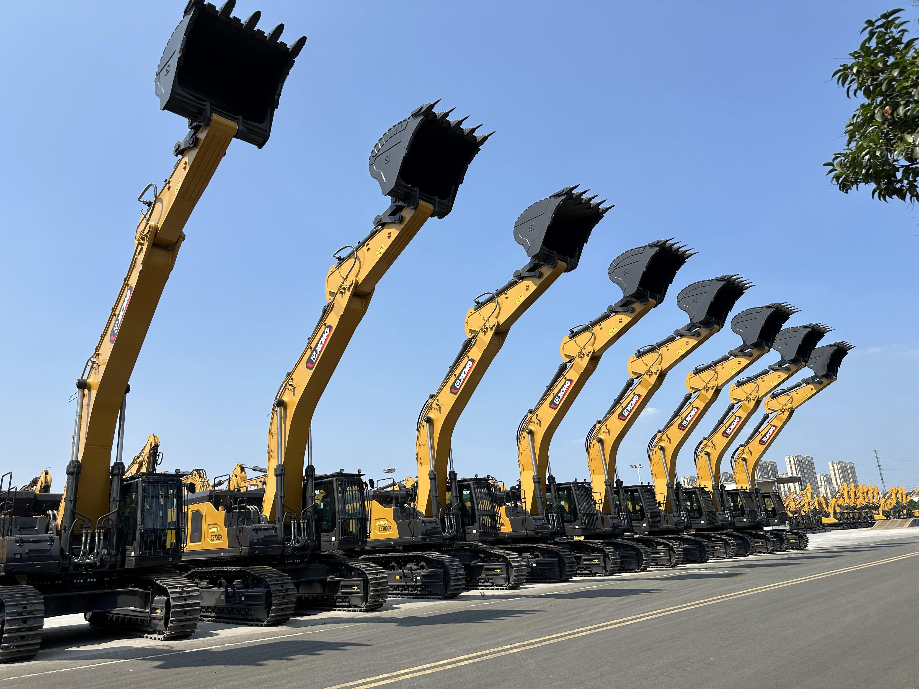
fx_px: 637
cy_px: 344
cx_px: 460
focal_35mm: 24
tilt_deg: +15.8
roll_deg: +3.2
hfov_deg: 71.6
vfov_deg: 56.8
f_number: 1.78
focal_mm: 6.86
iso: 80
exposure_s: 1/5263
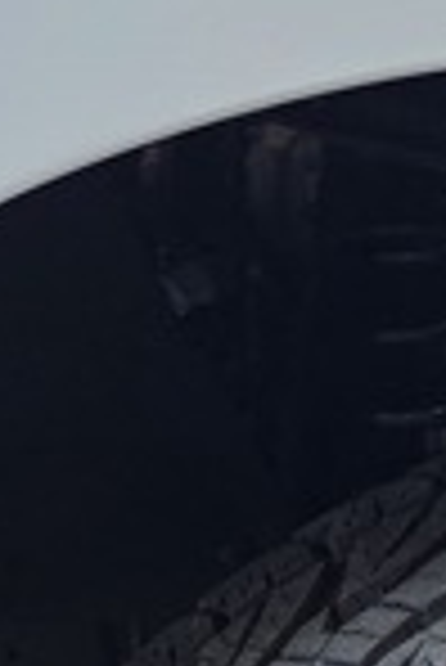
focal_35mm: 165
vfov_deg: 11.8
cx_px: 550
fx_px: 3059
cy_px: 1030
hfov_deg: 8.2
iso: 125
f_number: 1.7
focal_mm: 6.25
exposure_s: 1/180
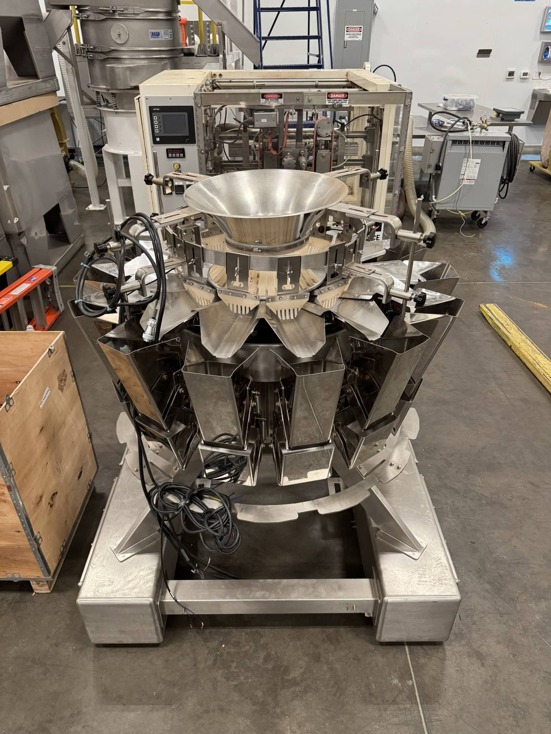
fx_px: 509
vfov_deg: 71.6
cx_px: 276
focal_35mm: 24
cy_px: 367
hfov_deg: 56.8
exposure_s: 1/60
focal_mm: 6.8
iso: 250
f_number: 1.8
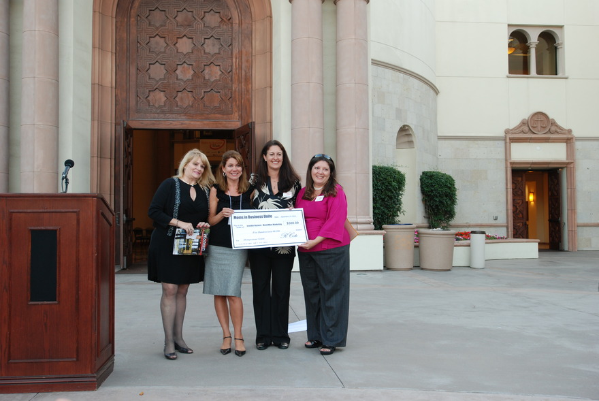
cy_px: 200
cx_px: 300
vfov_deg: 37.0
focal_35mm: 36
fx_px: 600
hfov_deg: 53.1
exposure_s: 1/60
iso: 200
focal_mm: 24
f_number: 4
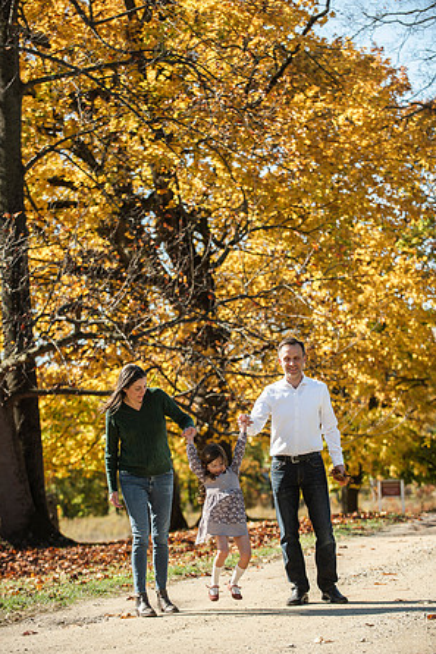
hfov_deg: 12.9
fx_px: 1927
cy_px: 328
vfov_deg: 19.3
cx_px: 219
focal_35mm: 106
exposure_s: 1/3200
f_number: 4
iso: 500
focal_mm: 105
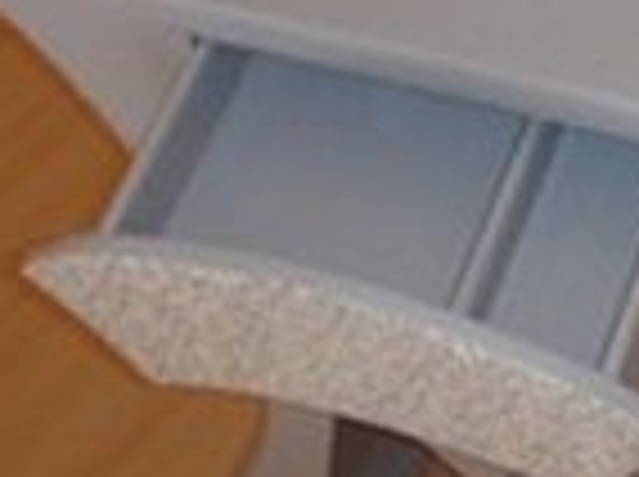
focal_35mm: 100
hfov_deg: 19.3
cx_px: 569
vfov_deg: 14.7
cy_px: 216
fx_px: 1843
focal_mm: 6.7
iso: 100
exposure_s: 1/30
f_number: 3.5
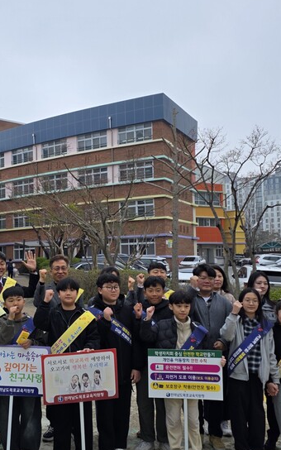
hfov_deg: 29.3
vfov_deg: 46.2
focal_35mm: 43
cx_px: 64
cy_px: 241
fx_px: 527
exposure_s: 1/1387
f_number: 1.7
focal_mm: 6.3
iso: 80
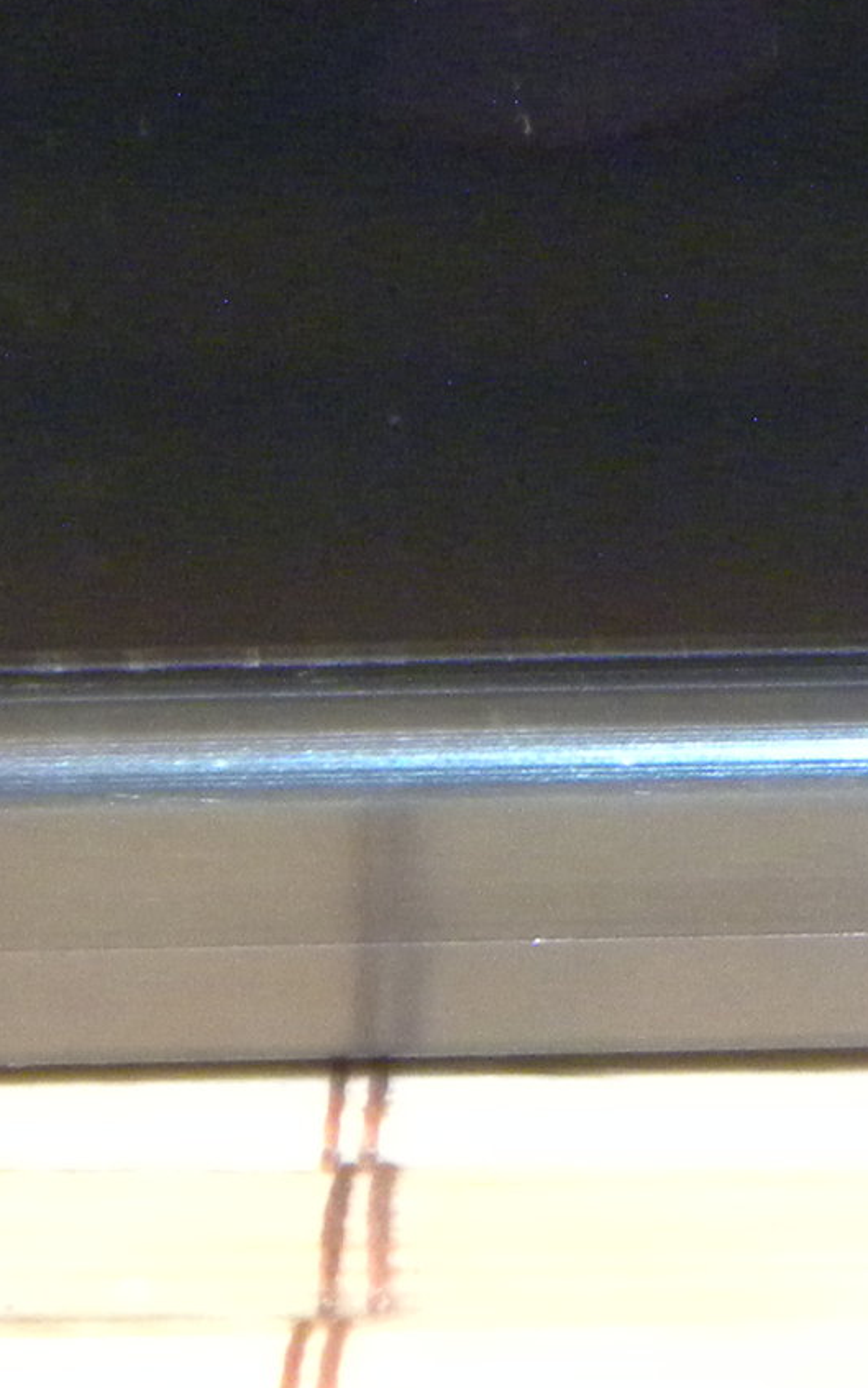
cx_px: 1618
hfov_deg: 5.9
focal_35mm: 218
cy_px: 522
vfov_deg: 9.6
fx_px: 8248
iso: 400
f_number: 3.5
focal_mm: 10.3
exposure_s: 1/30
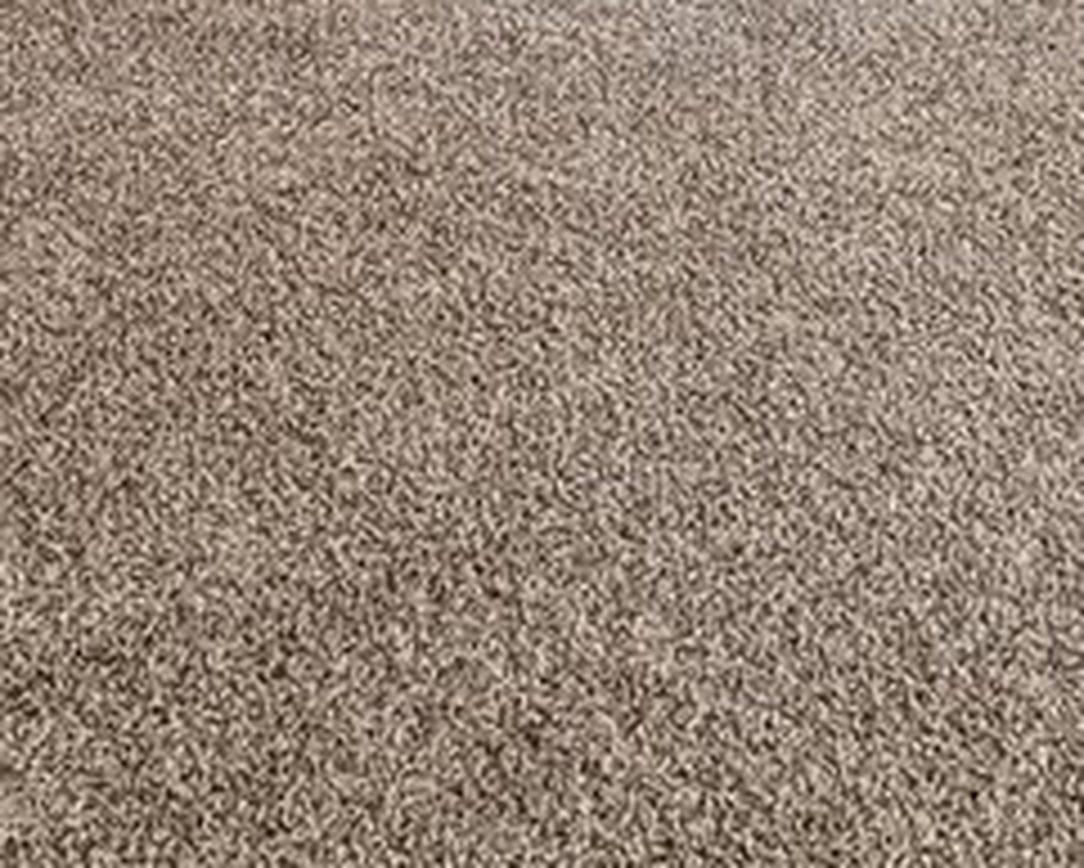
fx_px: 3242
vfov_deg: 12.0
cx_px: 1268
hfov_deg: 18.1
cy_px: -1264
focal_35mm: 101
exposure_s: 1/15
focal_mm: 16
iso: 640
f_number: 8
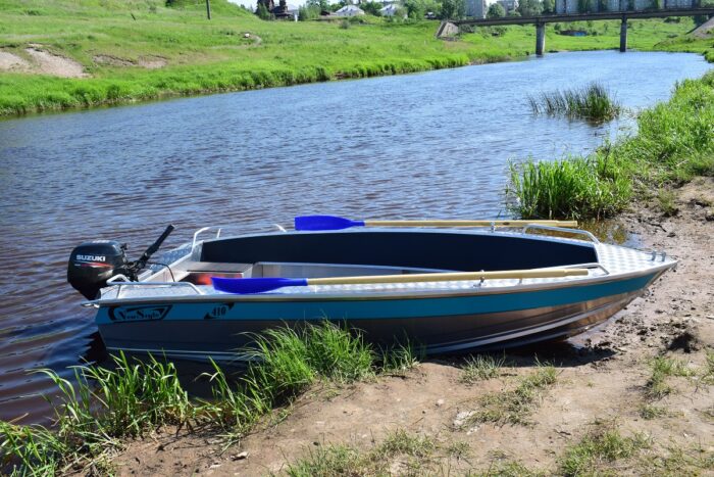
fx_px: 655
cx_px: 357
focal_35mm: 33
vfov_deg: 40.0
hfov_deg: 57.2
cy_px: 238
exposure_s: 1/400
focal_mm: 22
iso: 400
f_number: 11
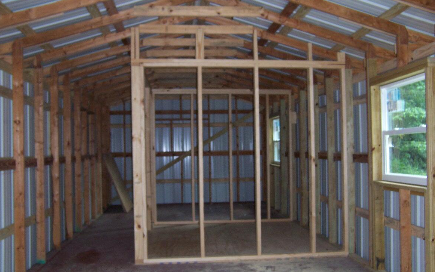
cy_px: 151
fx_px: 427
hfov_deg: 54.0
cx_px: 223
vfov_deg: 35.3
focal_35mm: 36
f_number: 2.8
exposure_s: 1/60
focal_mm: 5.5
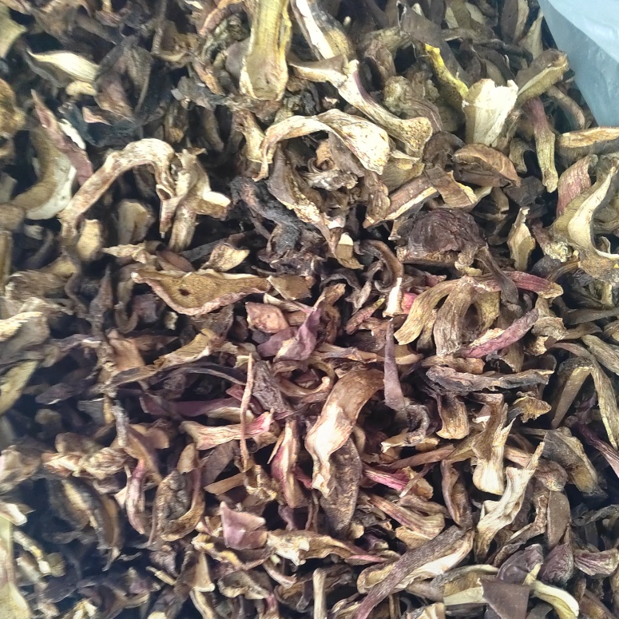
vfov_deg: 56.1
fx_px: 566
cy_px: 414
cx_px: 313
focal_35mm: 28
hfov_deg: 57.3
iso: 4000
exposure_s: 1/25
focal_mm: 5.52
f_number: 1.9
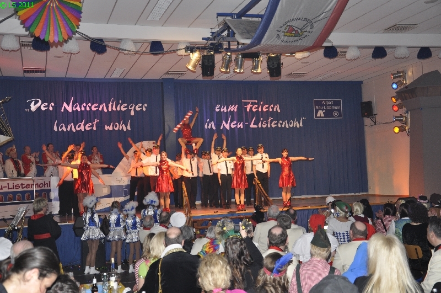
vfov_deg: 28.0
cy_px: 146
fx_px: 587
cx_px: 220
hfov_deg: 41.2
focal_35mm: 48
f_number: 5
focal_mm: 32
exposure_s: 1/60
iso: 400
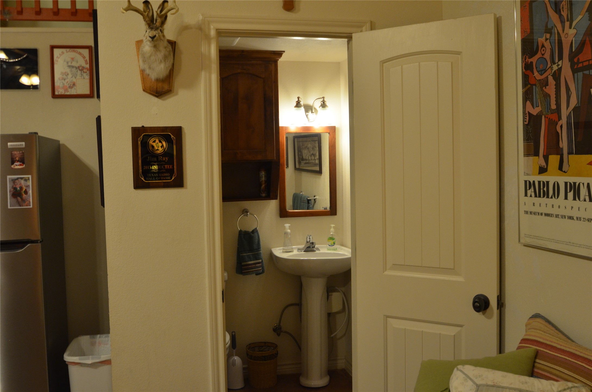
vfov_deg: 36.7
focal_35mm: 36
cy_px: 196
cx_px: 296
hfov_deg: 53.2
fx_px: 591
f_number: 4.5
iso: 900
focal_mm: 24
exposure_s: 1/30
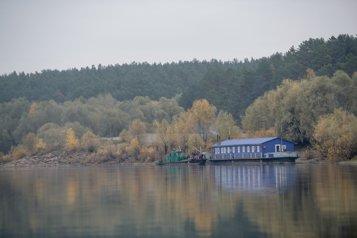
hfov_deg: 10.3
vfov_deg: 6.9
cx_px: 178
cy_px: 119
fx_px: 1983
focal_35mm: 200
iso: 560
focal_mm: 200
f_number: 4
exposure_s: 1/200
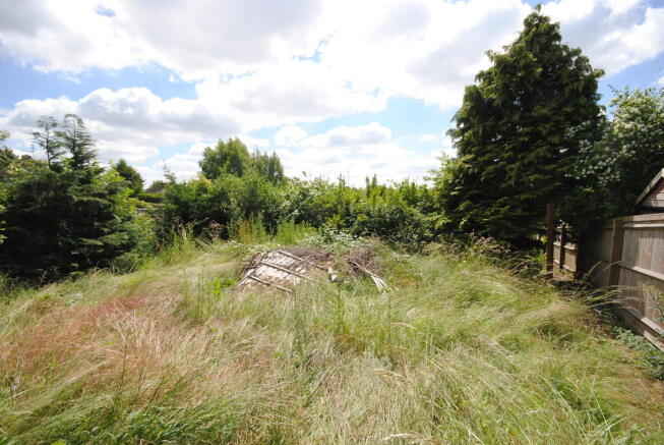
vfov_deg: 77.5
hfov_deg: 100.3
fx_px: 277
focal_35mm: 15
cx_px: 332
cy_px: 222
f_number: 8
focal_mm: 10
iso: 100
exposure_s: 1/200
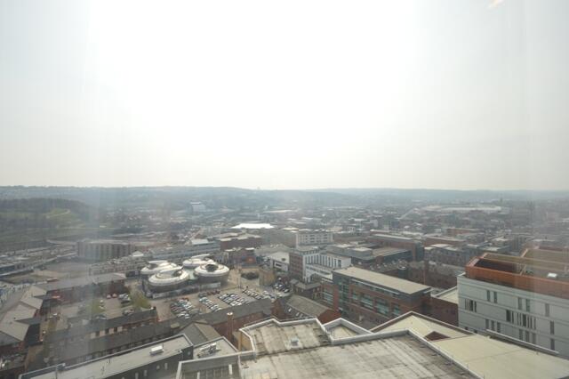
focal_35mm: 18
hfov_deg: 90.0
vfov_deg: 67.3
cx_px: 284
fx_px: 284
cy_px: 190
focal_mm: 12
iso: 100
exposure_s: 1/200
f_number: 10
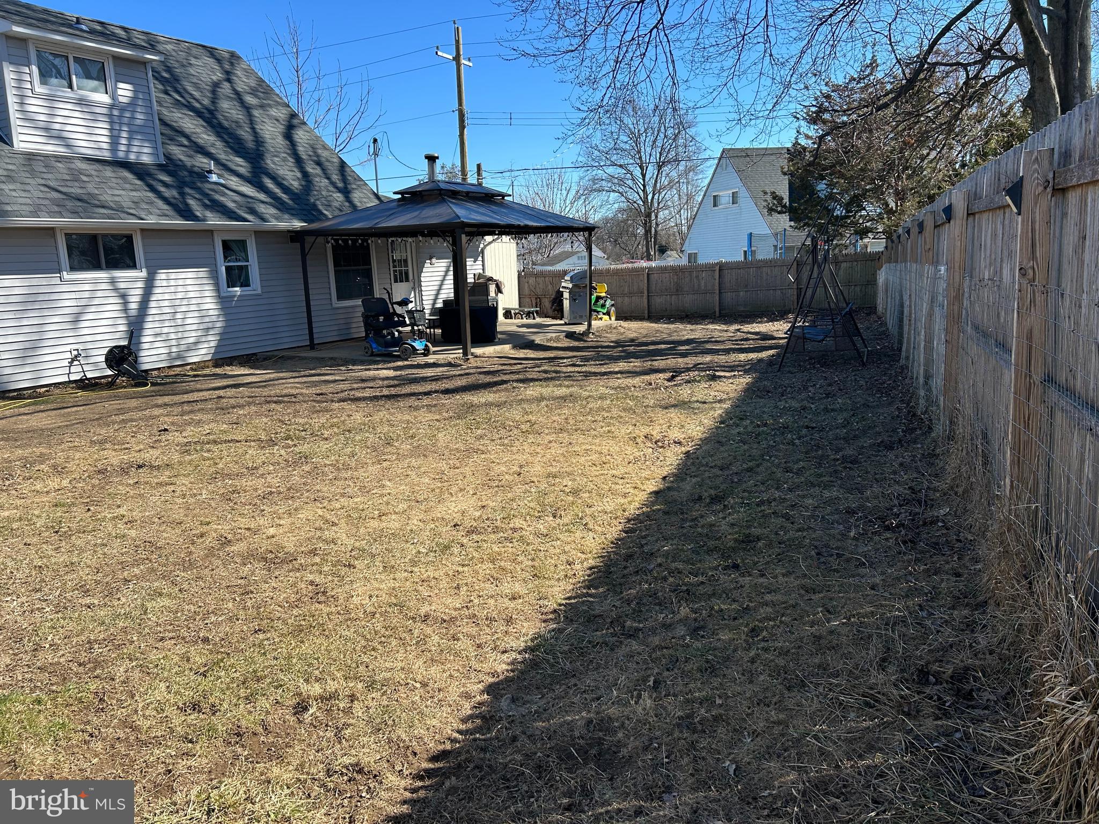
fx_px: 825
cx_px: 550
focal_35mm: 26
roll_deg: +2.4
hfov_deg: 67.3
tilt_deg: -11.3
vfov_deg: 53.1
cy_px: 412
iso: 50
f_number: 1.5
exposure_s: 1/2252
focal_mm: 5.7
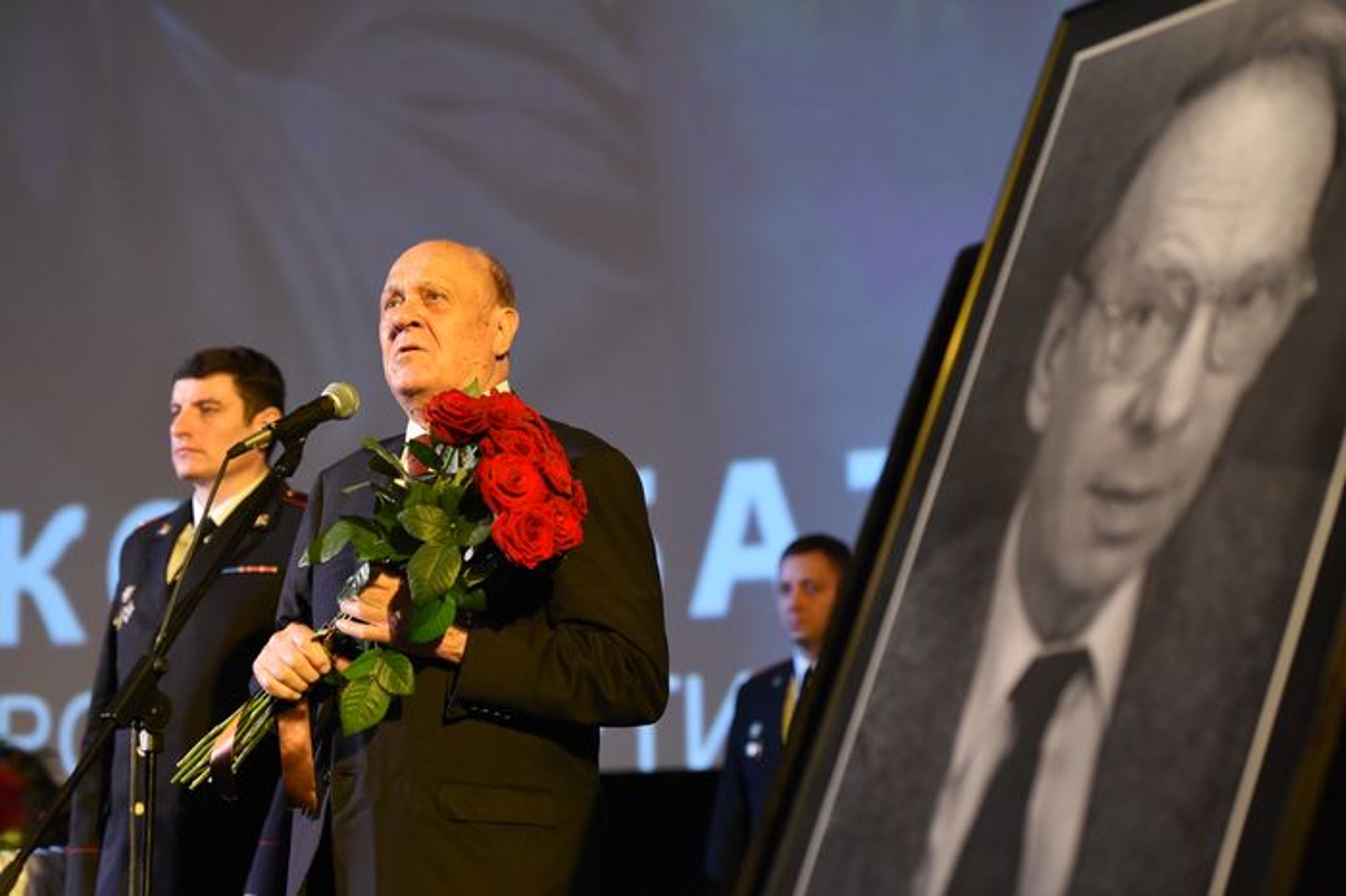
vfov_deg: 14.4
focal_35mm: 95
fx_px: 3550
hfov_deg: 21.5
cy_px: 448
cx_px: 673
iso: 5000
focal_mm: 95
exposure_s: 1/250
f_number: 3.2
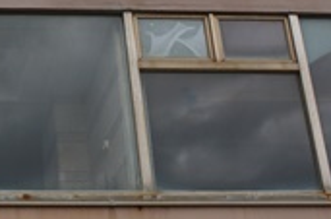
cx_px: -52
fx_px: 847
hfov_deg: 20.8
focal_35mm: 92
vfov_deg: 14.7
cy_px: 133
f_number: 5.6
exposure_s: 1/80
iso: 100
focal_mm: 21.9
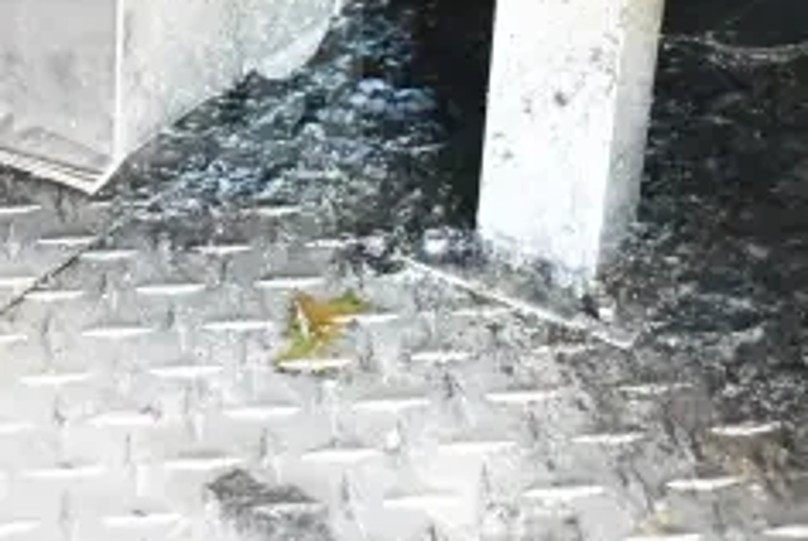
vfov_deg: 16.2
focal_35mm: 81
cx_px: -24
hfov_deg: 23.7
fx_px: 1827
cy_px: -108
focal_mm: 21
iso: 14400
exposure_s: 1/30
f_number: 3.8
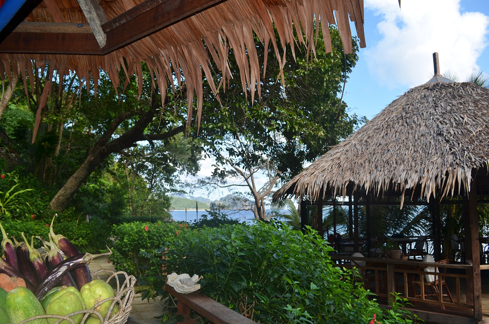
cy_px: 162
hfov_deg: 67.5
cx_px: 244
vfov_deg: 47.7
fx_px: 366
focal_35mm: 27
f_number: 6.3
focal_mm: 18
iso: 100
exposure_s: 1/200
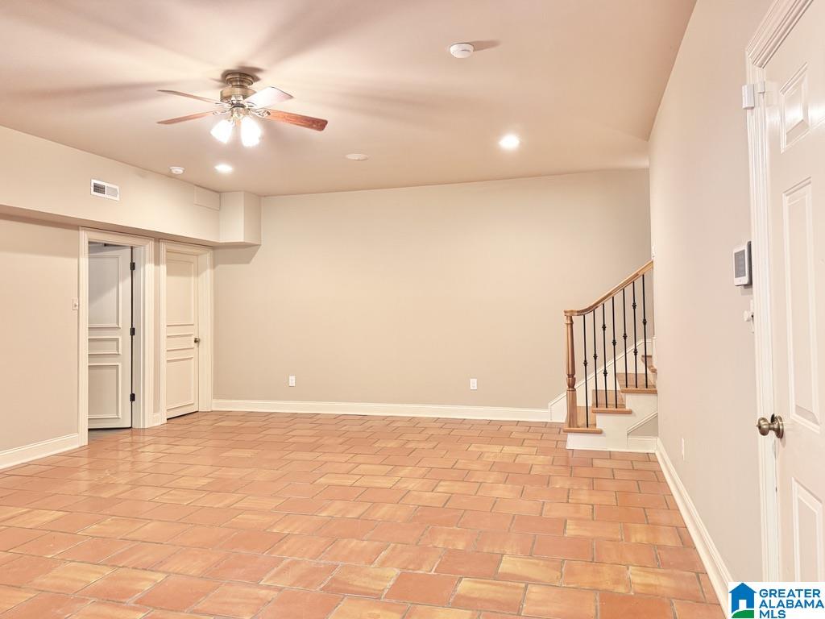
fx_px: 572
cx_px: 412
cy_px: 310
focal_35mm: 24
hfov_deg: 71.6
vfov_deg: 56.8
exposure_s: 1/60
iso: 250
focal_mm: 6.76
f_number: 1.78
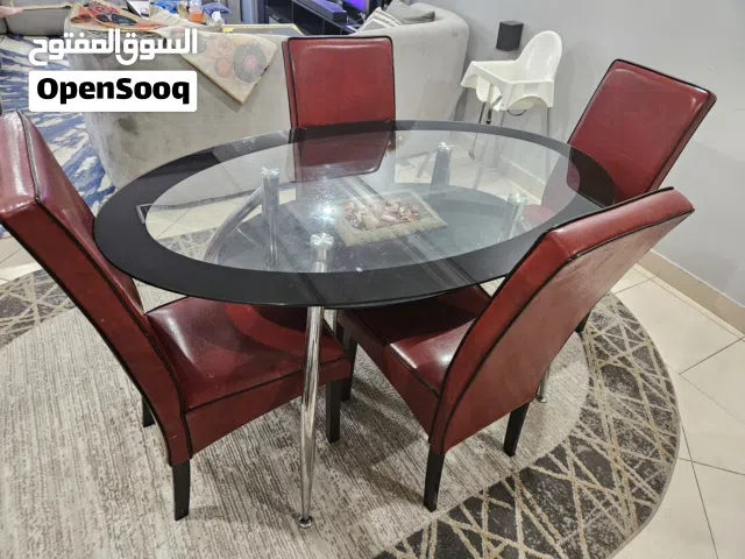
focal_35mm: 23
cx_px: 372
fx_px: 495
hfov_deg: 73.9
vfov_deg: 58.9
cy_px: 280
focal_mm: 5.4
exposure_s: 1/50
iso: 640
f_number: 1.8
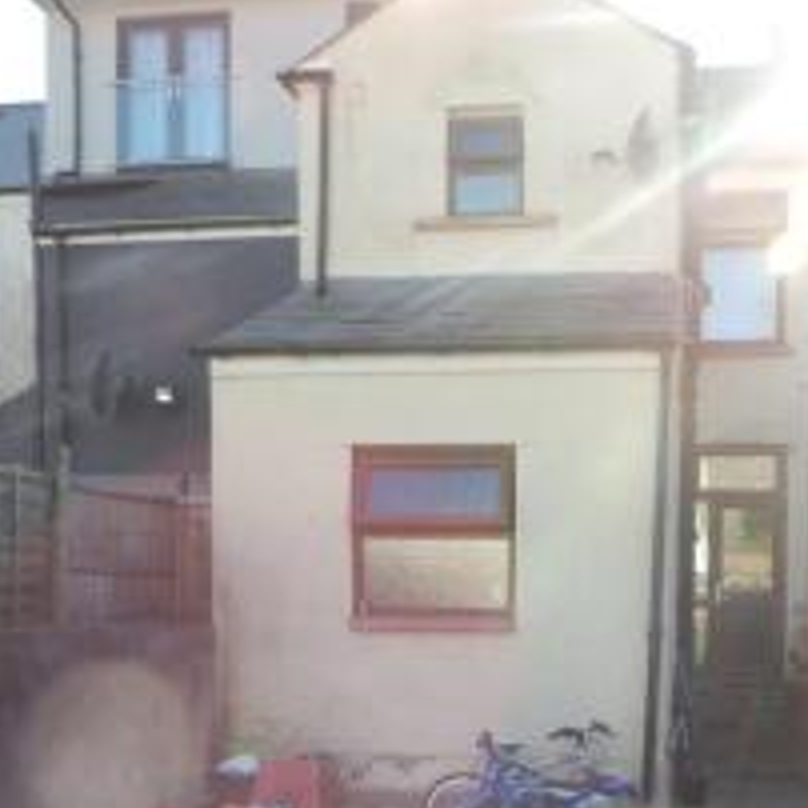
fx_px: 1215
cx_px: 516
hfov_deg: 36.5
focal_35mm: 46
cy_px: 674
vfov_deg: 35.3
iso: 80
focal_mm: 4.3
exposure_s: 1/400
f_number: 3
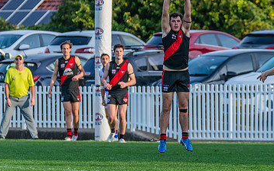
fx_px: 4071
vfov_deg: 2.4
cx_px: 238
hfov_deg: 3.9
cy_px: 37
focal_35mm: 545
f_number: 6.3
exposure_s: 1/1250
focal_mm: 270
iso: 800
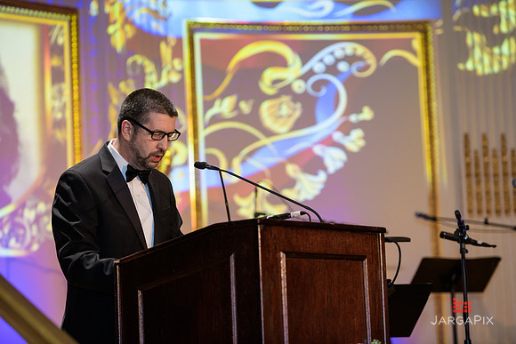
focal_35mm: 120
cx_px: 258
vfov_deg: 11.4
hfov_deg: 17.1
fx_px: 1720
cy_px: 172
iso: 1250
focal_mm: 120
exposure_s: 1/125
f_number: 3.2
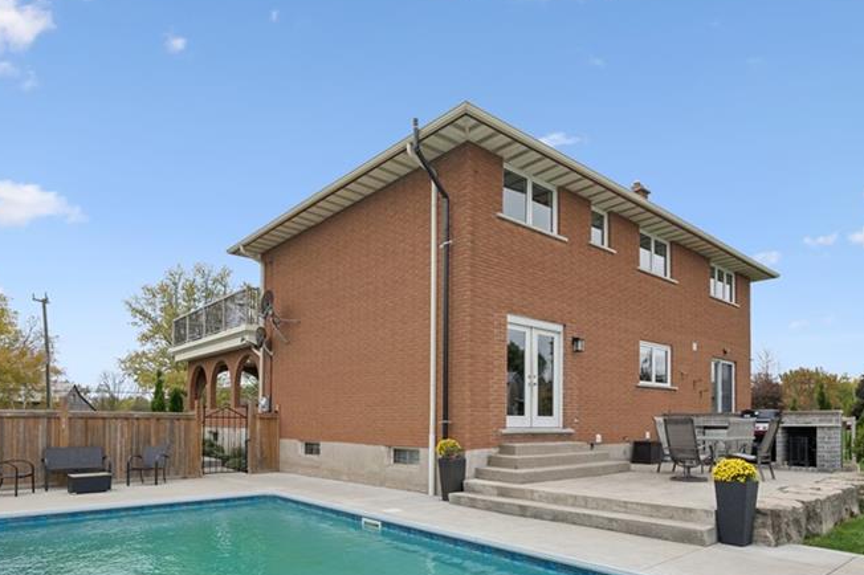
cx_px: 449
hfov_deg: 78.6
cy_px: 432
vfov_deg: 54.5
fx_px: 528
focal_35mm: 22
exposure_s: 1/1250
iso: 800
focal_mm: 14
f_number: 6.3
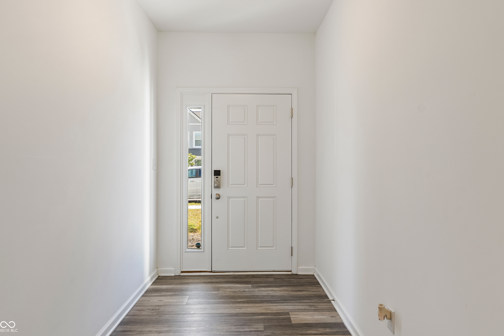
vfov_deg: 54.0
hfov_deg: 74.8
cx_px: 256
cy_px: 161
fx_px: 329
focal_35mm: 24
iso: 200
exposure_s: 1/3
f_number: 9
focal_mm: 15
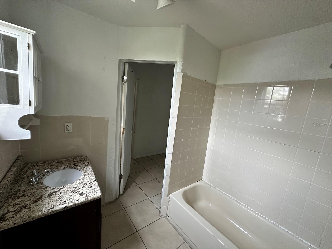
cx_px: 166
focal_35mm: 14
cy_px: 124
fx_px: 134
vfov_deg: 85.7
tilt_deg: -8.2
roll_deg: -6.2
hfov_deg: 102.1
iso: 320
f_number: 2.2
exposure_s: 1/60
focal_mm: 2.22
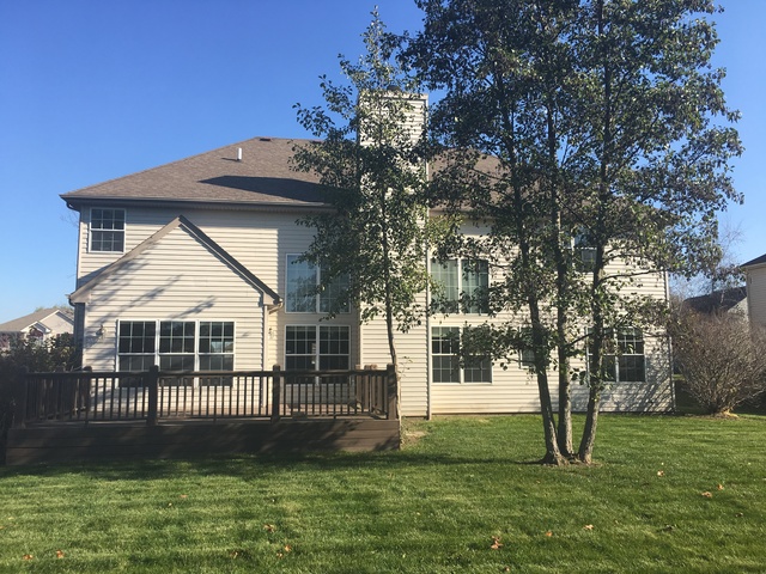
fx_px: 642
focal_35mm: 29
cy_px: 287
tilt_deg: +7.8
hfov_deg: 61.7
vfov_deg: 48.2
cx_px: 383
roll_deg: +0.5
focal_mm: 4.15
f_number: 2.2
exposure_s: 1/974
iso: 25
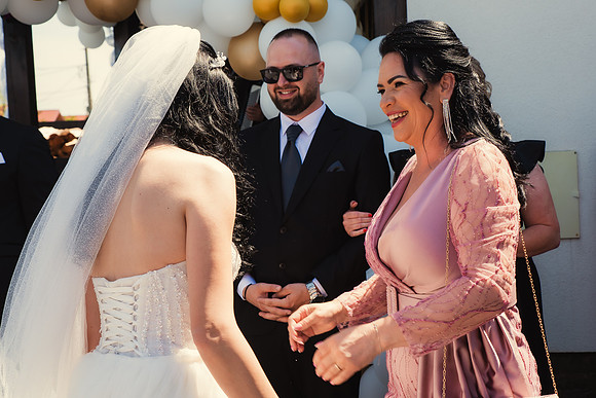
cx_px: 323
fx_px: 986
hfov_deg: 33.6
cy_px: 196
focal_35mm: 60
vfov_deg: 22.8
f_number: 7.1
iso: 200
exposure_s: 1/200
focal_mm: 55
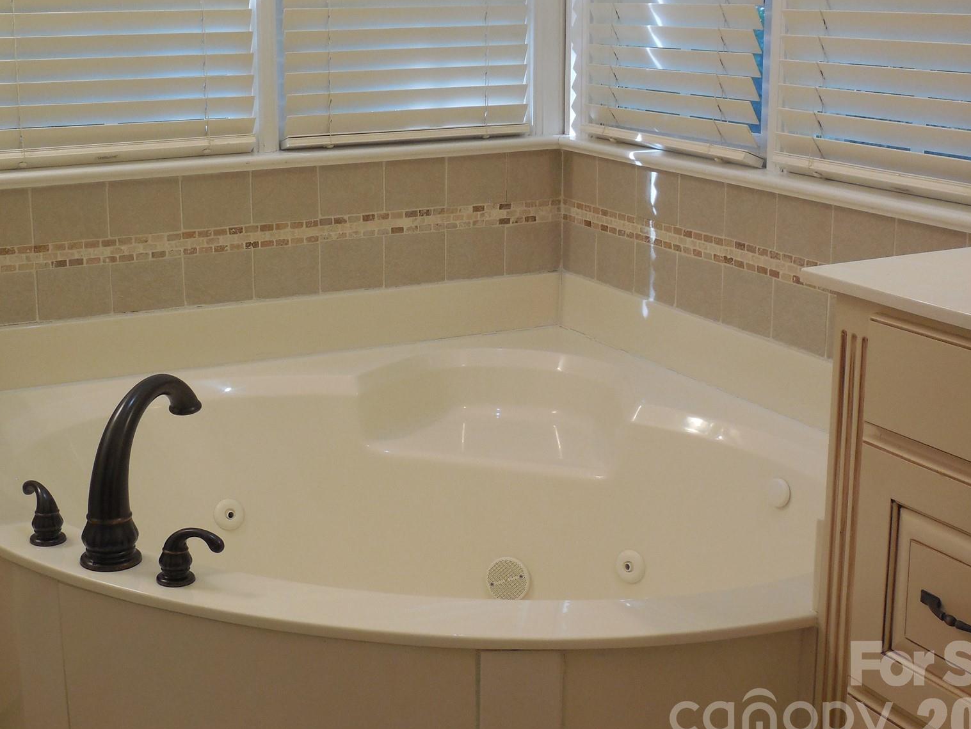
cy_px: 275
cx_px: 399
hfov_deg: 35.4
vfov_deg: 27.0
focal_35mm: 54
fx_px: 1515
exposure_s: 1/30
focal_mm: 7.1
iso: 220
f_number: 3.6
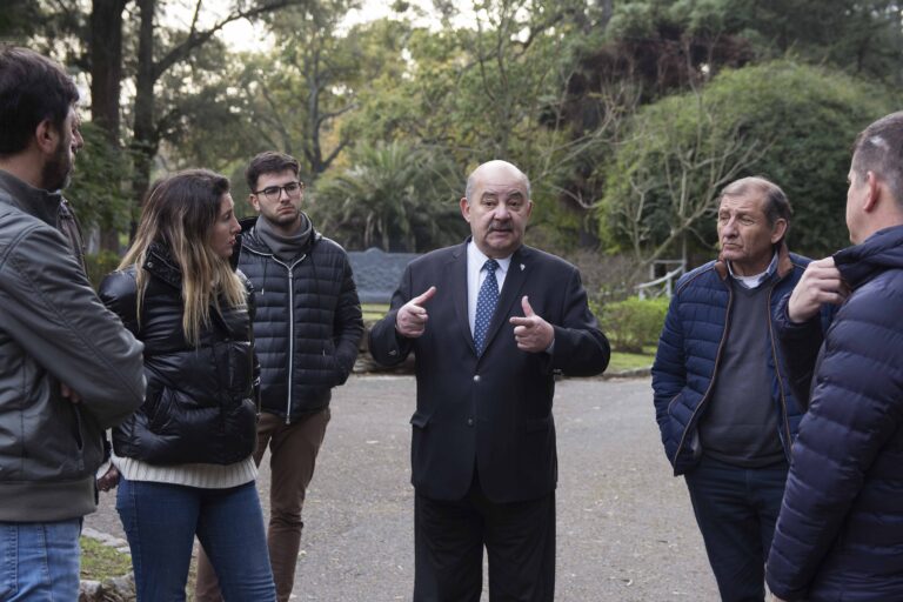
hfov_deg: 30.5
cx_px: 452
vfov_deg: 20.6
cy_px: 301
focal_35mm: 66
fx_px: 1655
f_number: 4
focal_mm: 44
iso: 400
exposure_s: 1/400
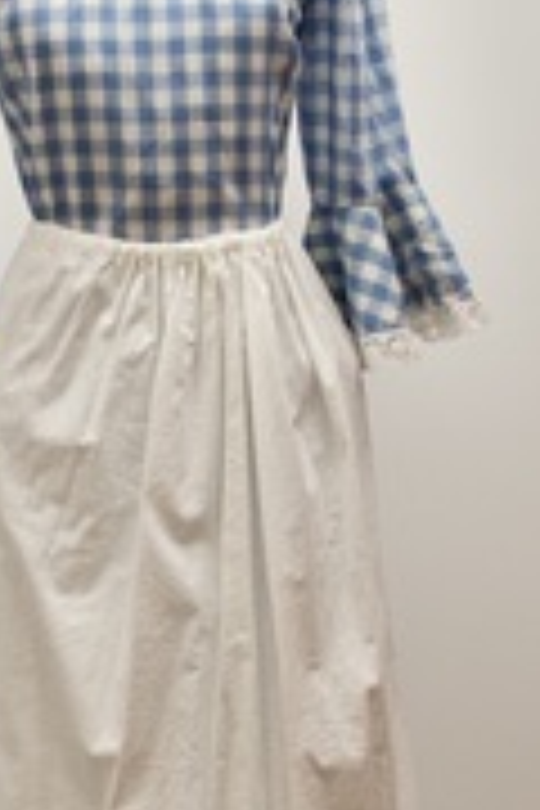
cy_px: 472
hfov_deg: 13.5
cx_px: 184
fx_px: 2278
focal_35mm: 101
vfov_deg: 20.1
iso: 800
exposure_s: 1/60
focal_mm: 27
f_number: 8
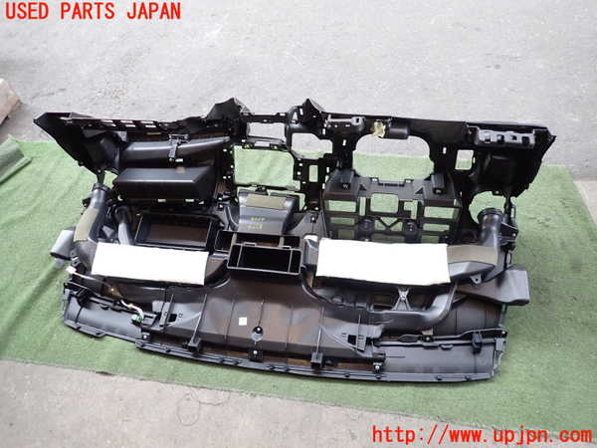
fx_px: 431
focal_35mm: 25
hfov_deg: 69.4
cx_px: 298
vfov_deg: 54.9
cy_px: 224
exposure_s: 1/125
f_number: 2
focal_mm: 4.5
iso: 200
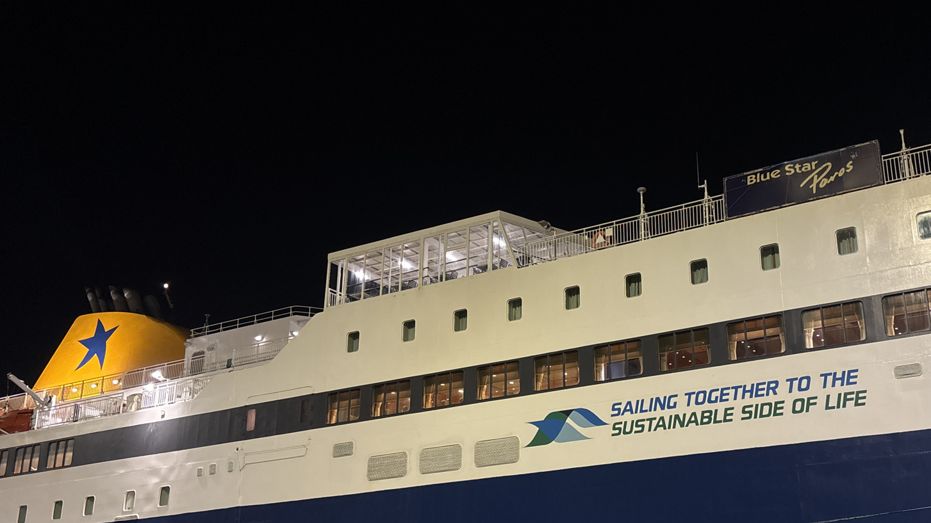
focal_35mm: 39
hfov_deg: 51.0
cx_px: 594
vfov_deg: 30.2
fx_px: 963
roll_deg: +1.1
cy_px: 342
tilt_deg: +14.9
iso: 200
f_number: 1.6
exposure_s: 1/60
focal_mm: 5.96
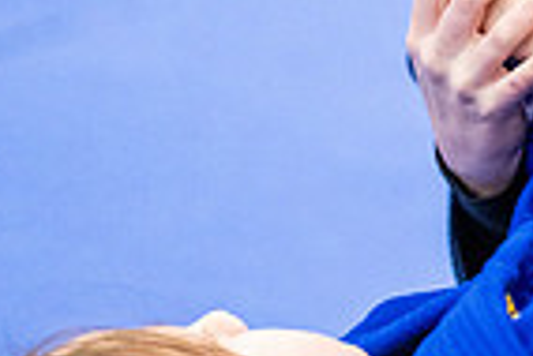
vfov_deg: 1.7
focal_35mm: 815
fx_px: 12079
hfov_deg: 2.5
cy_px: -118
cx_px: 736
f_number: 2.8
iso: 4000
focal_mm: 200
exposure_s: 1/640
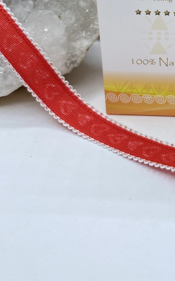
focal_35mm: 71
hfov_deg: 17.1
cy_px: 0
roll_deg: -1.2
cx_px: 235
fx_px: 542
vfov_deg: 27.3
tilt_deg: -26.9
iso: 32
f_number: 1.8
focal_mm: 4.25
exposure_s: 1/637
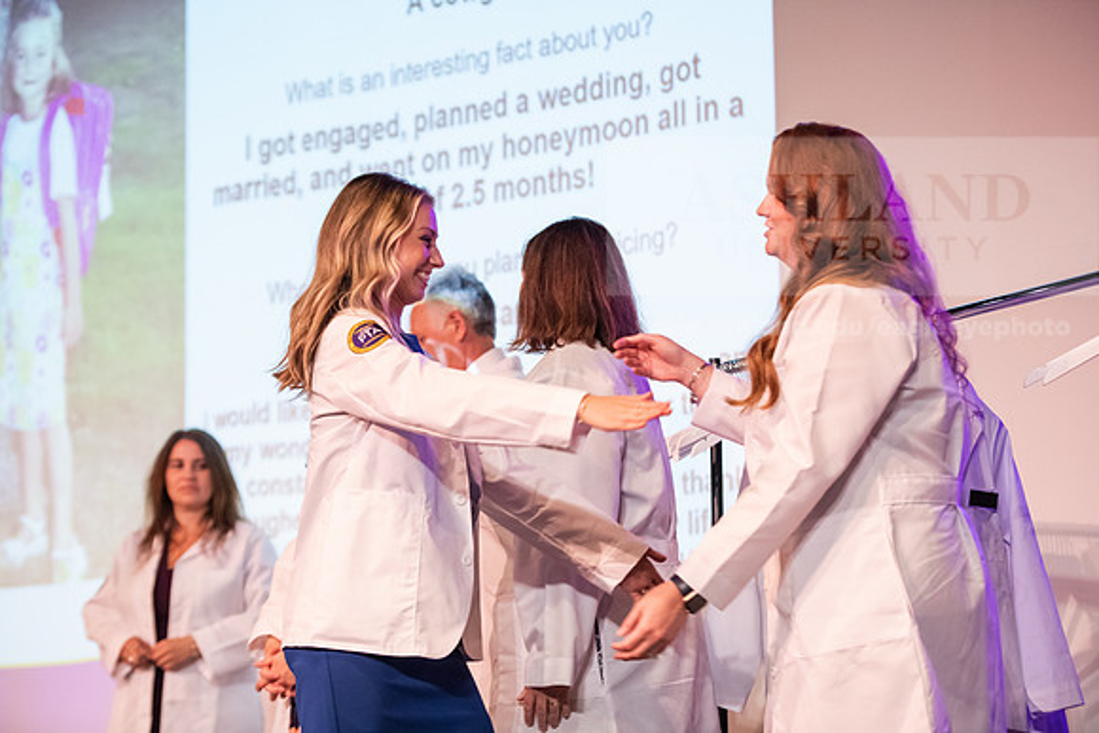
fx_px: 2992
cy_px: 366
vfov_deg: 14.0
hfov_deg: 20.8
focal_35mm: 98
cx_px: 550
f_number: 3.2
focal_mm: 98
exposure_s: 1/200
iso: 4000
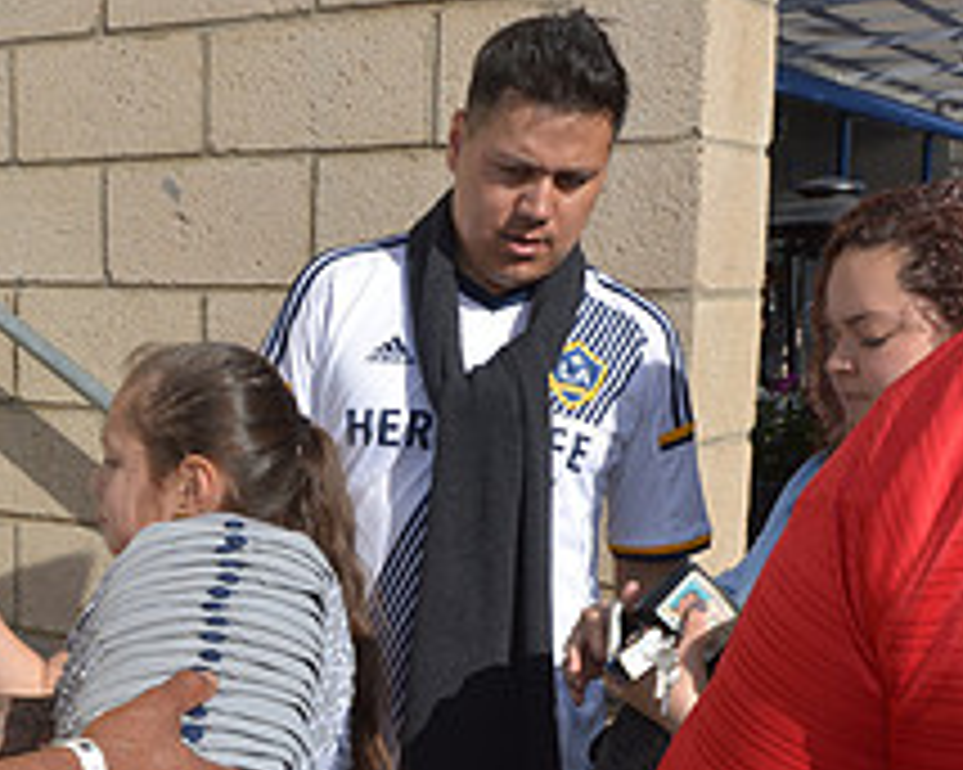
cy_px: 597
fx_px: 1738
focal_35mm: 61
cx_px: 148
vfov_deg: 24.6
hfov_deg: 30.0
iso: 200
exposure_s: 1/250
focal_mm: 24
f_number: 13
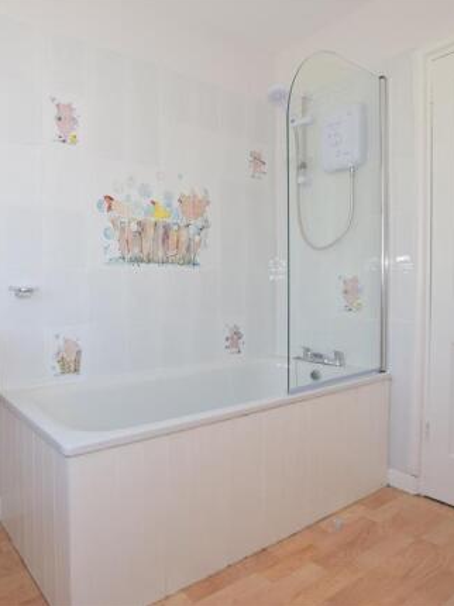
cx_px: 121
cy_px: 299
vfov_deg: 76.4
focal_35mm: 22
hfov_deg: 58.3
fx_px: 385
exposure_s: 1/200
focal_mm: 10
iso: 640
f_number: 7.1
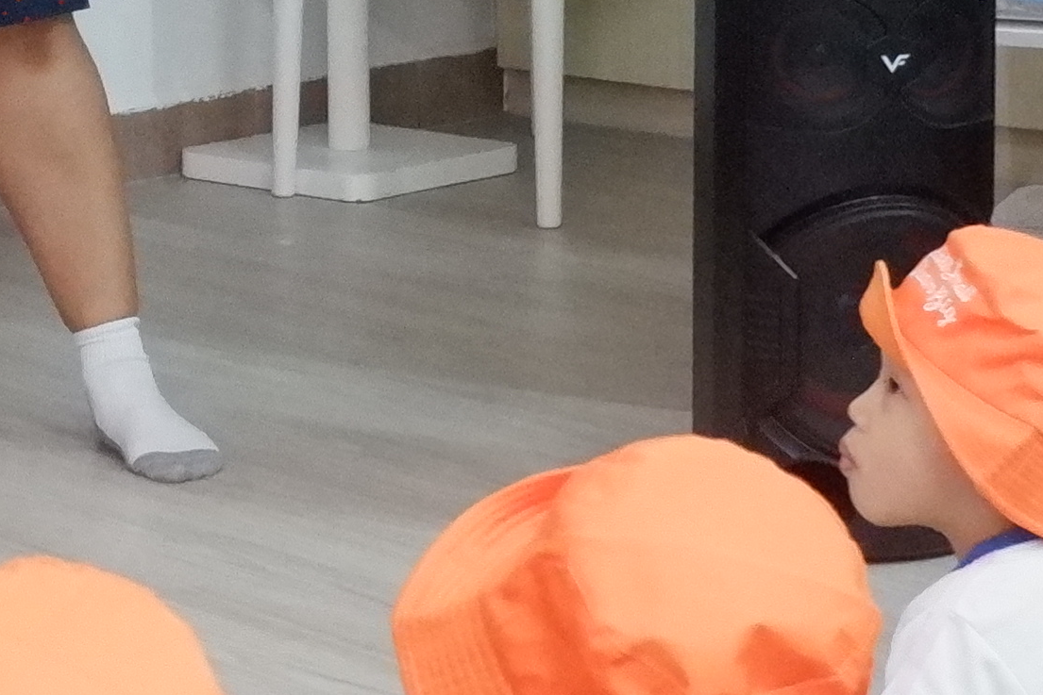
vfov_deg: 7.2
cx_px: 80
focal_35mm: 190
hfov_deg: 10.8
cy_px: -222
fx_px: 5505
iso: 5000
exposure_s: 1/140
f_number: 4.2
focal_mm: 23.2
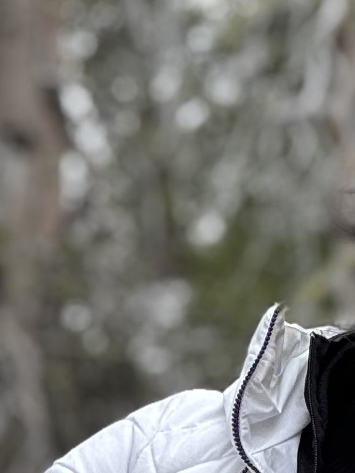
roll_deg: +0.2
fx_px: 5637
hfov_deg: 3.6
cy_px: 35
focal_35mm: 412
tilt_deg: +7.1
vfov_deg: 4.8
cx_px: 369
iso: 25
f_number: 2.8
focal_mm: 9
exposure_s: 1/185
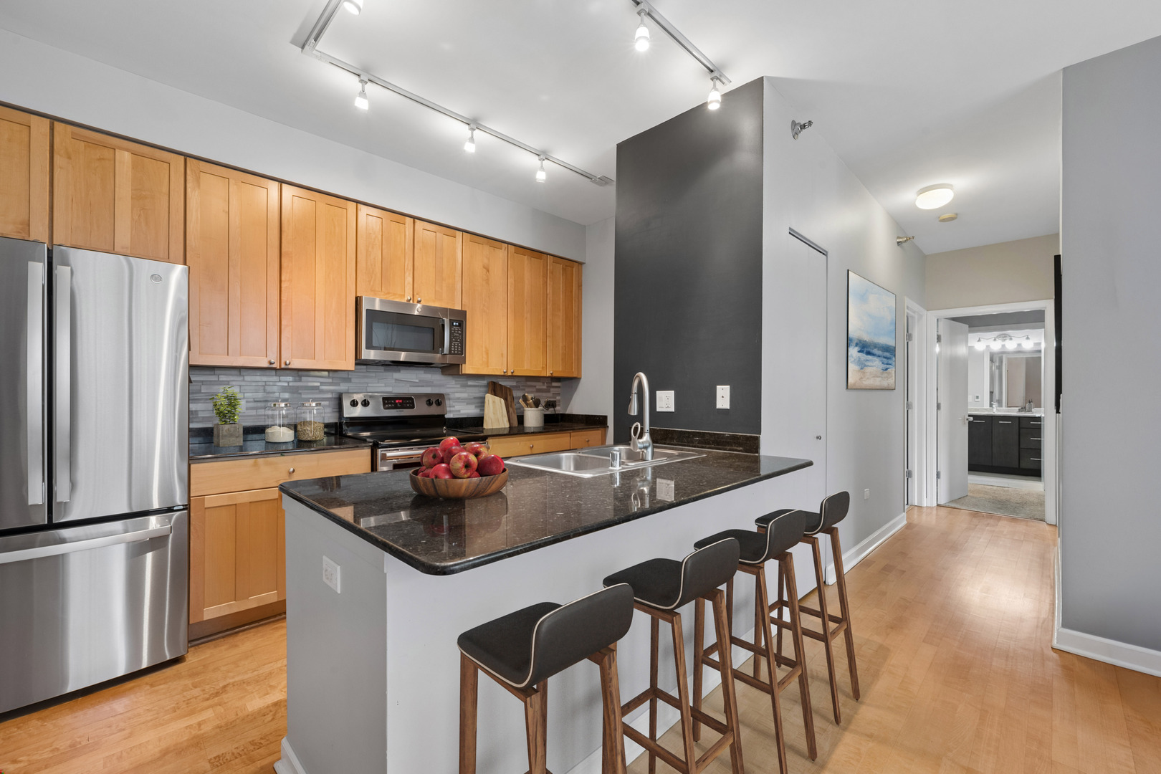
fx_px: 468
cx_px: 580
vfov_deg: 79.2
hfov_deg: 102.3
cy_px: 387
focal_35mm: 14
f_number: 11
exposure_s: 1/2
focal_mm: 14.5
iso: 400
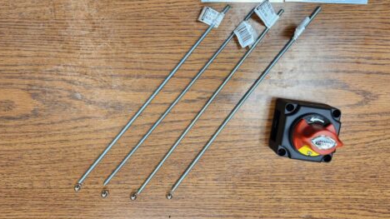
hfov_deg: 71.9
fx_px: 269
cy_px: 97
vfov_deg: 44.3
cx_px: 194
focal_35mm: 26
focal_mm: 5.4
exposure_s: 1/120
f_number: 1.8
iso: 250
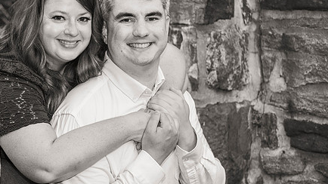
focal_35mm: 126
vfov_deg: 9.6
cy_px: 52
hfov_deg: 17.0
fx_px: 1096
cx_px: 116
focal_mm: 90
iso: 640
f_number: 4
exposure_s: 1/160
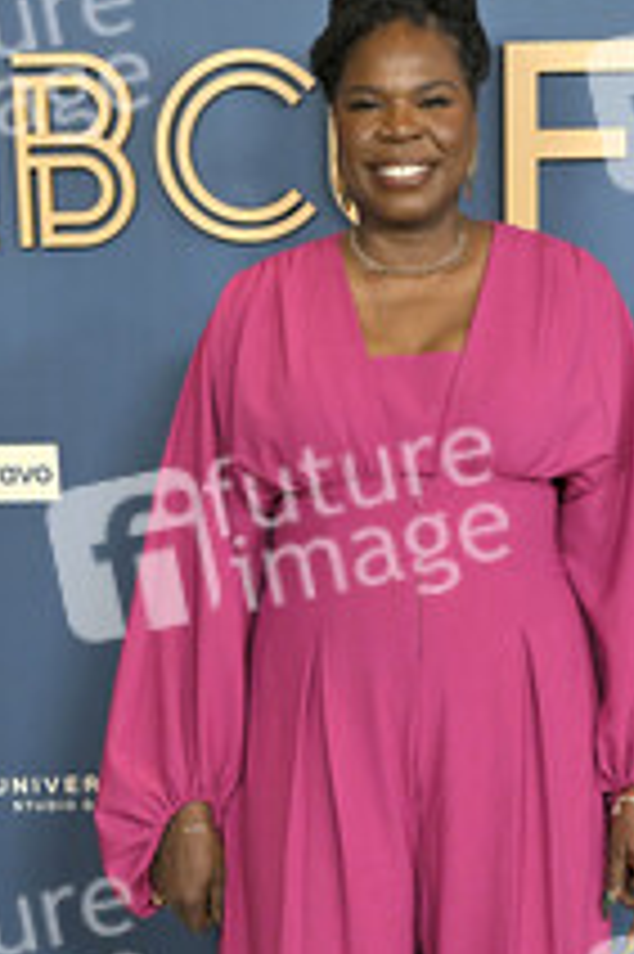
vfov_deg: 23.6
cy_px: 760
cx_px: 409
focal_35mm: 85
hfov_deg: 16.0
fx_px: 2249
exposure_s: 1/320
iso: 2000
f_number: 5
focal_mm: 45
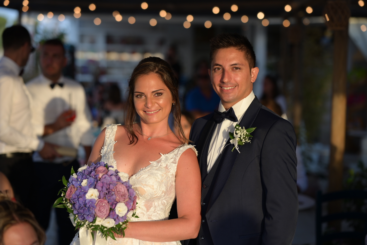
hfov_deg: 23.9
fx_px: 866
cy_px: 122
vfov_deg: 16.1
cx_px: 184
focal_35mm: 85
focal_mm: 85
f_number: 2.5
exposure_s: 1/500
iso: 140
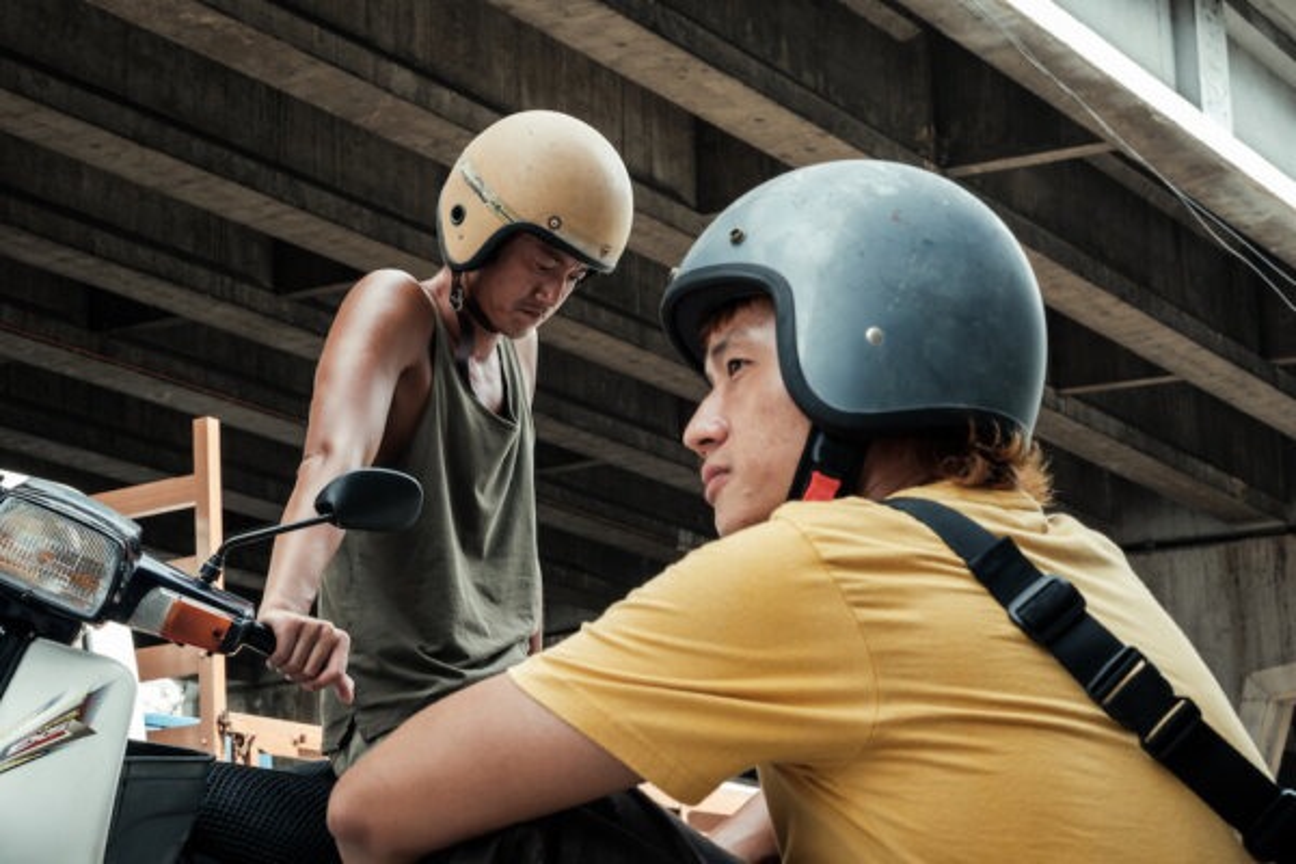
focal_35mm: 84
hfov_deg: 24.2
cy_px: 432
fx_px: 3024
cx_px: 648
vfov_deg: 16.3
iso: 640
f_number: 11
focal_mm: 56
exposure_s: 1/80
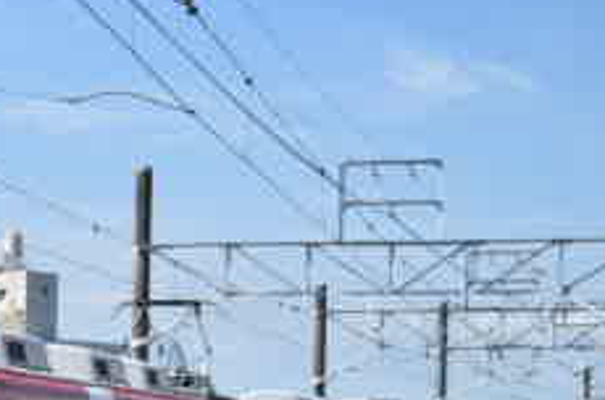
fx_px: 2169
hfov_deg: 15.4
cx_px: -79
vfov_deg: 10.3
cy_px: 524
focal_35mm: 129
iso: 100
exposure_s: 1/1000
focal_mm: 31
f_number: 5
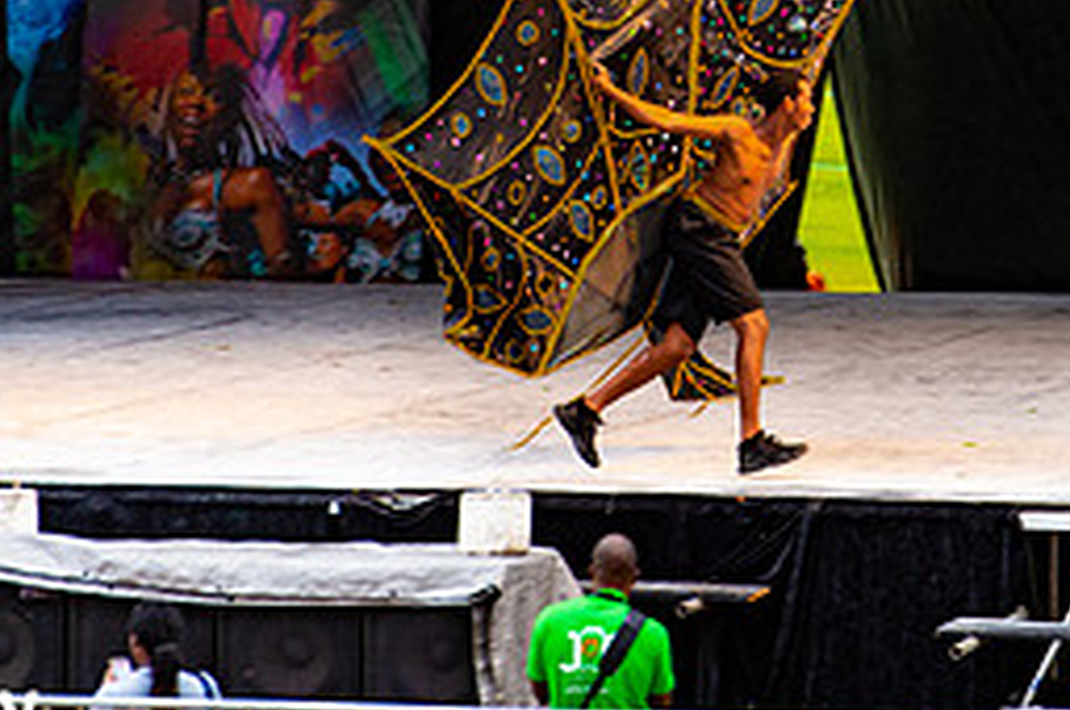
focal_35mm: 454
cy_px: 25
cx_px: 878
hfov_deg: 4.5
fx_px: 13477
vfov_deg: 3.0
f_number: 5
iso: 500
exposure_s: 1/160
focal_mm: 200
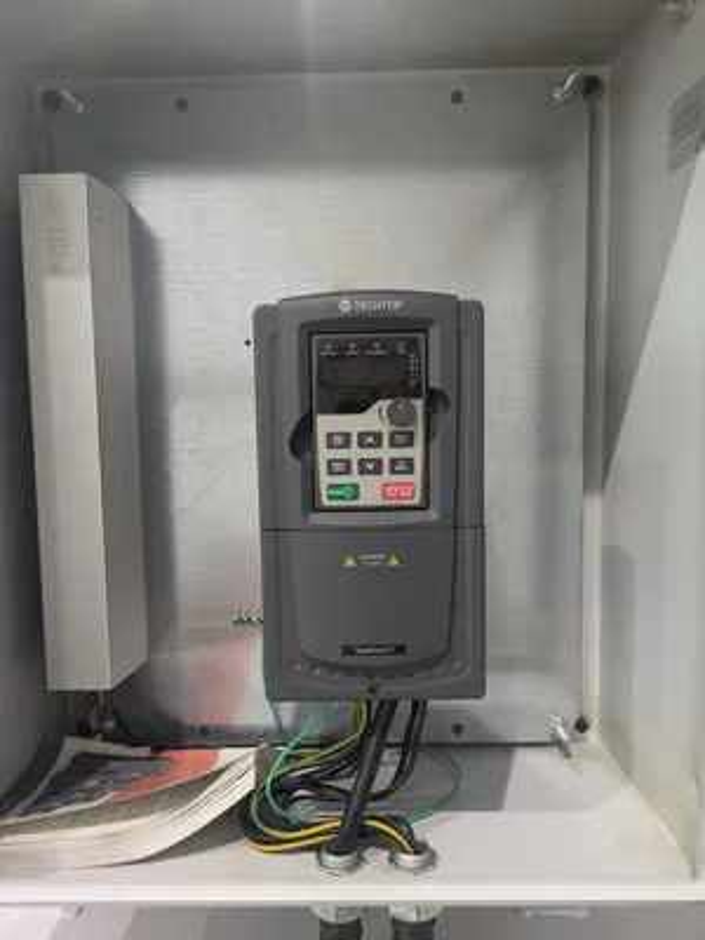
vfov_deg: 69.4
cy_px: 470
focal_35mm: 25
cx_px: 352
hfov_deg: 54.9
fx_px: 679
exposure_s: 1/60
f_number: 1.89
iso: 318
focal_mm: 5.43
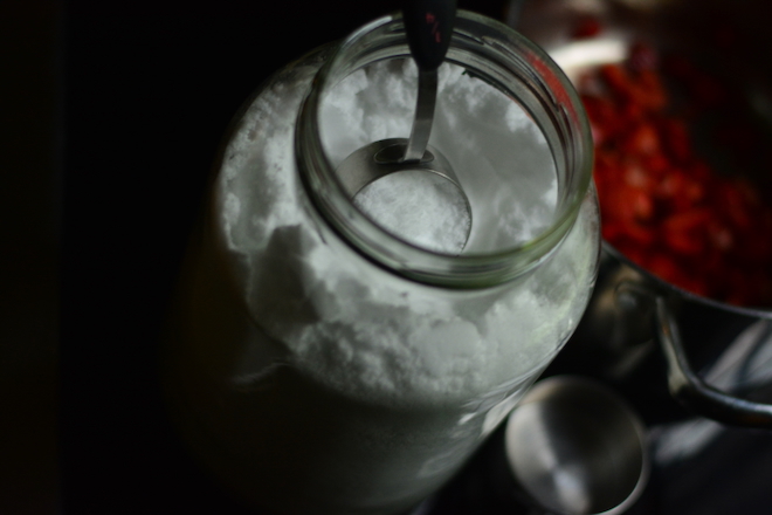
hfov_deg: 27.0
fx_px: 1608
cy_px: 258
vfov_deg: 18.2
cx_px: 386
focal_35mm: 75
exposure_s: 1/200
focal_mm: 50
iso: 800
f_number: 1.8
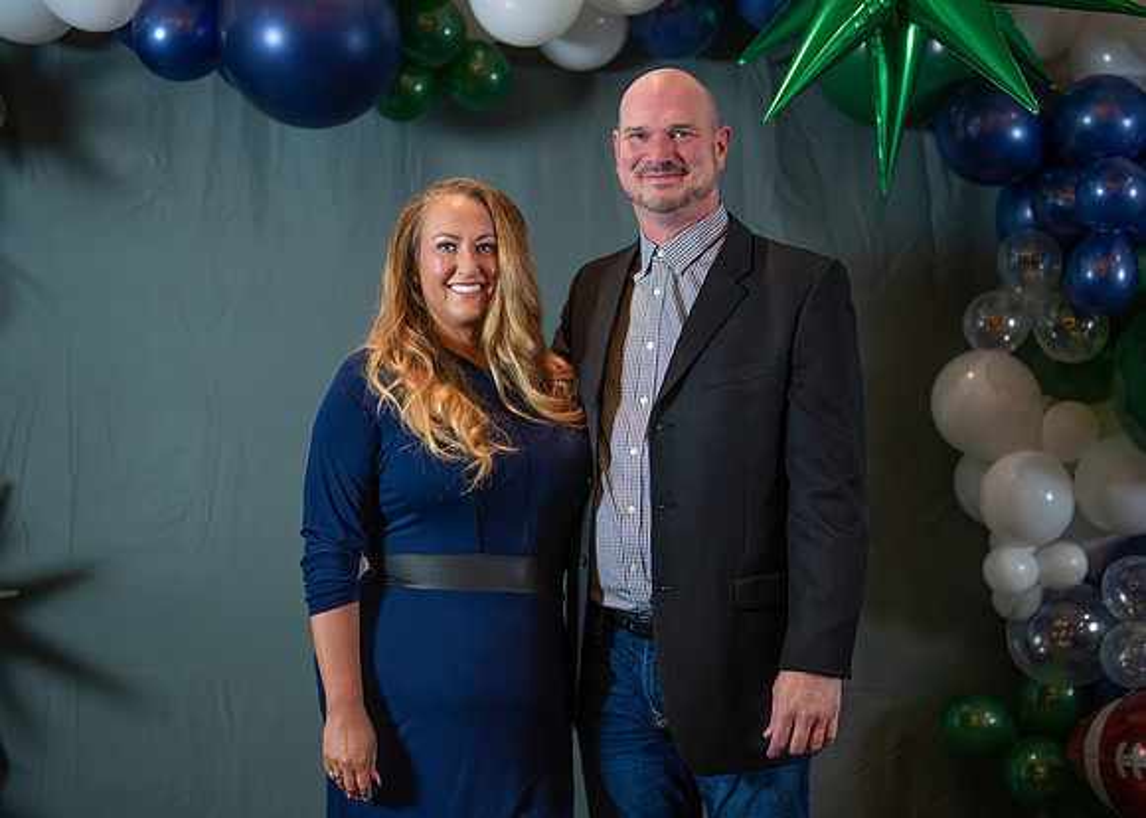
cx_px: 602
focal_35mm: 54
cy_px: 404
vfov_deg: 26.2
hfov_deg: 36.1
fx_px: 1757
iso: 1250
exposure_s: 1/500
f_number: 1.2
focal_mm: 50
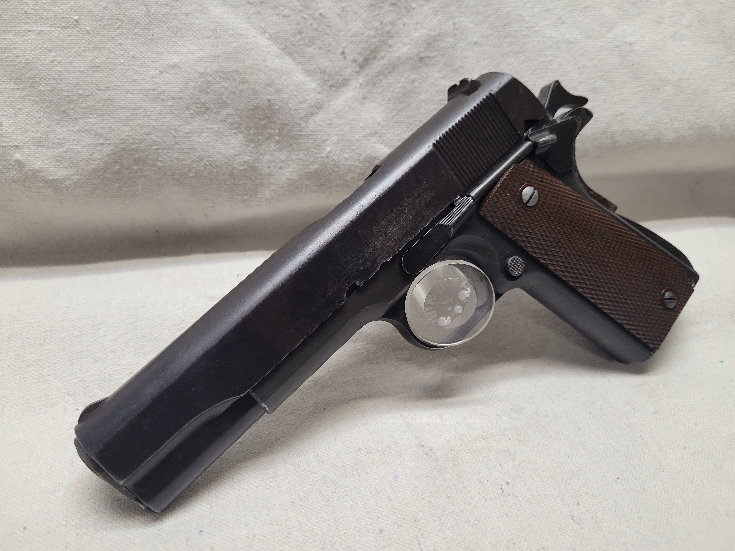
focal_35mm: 26
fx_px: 552
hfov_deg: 67.3
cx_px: 368
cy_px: 276
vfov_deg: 53.1
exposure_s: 1/120
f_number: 1.8
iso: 250
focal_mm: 5.4
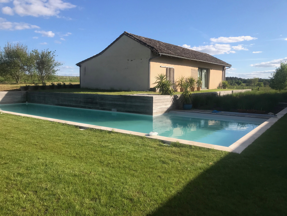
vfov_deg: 49.7
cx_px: 144
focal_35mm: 28
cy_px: 108
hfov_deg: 63.4
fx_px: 232
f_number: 1.8
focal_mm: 3.99
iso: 20
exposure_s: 1/2227
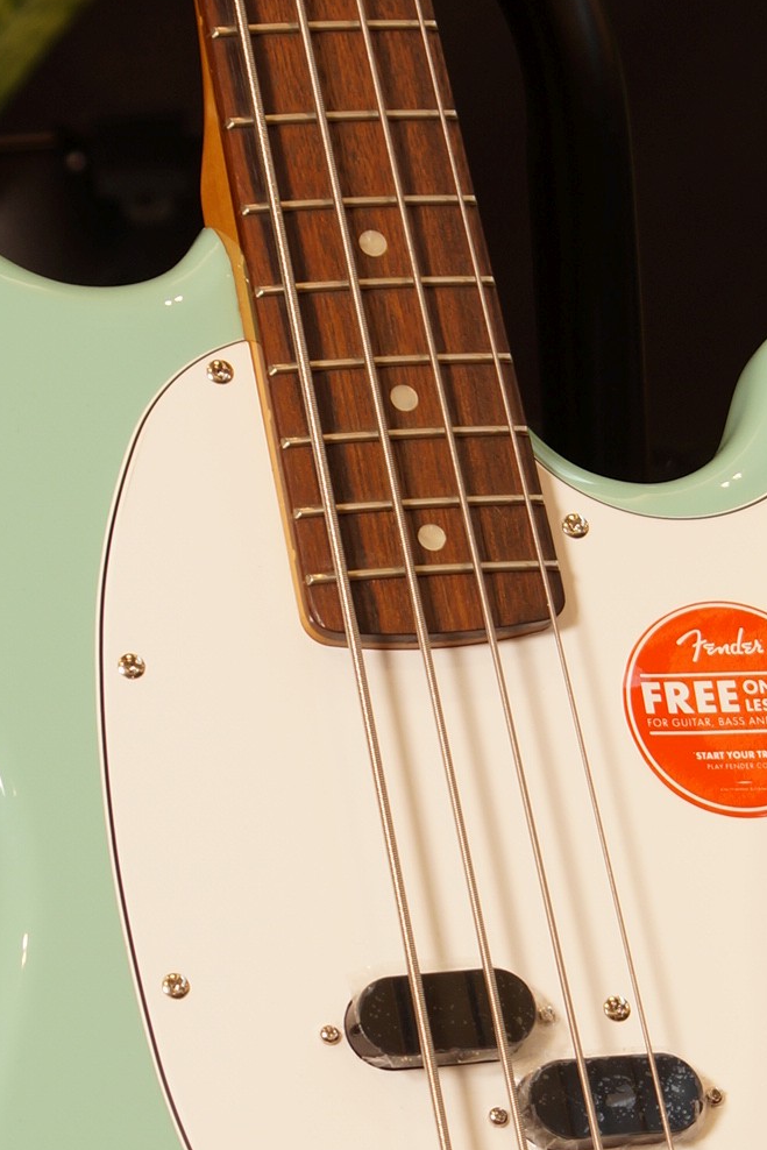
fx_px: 7296
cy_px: 872
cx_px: 528
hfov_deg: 6.0
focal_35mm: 228
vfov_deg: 9.0
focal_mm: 55
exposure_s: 1/10
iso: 100
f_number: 5.6
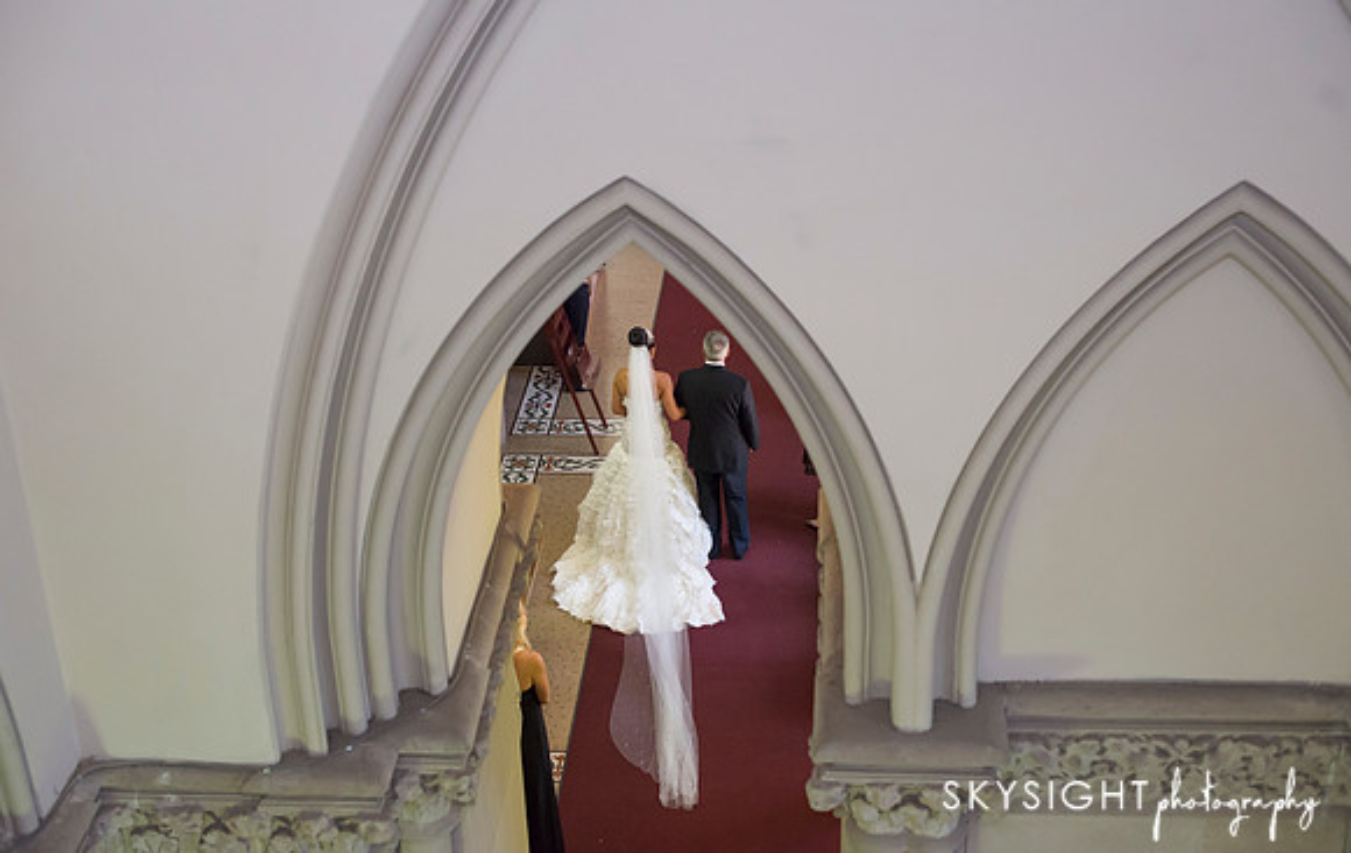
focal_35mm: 52
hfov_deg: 39.0
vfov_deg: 25.2
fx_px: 1907
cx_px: 673
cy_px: 401
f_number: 3.5
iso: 3200
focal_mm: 50
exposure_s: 1/200
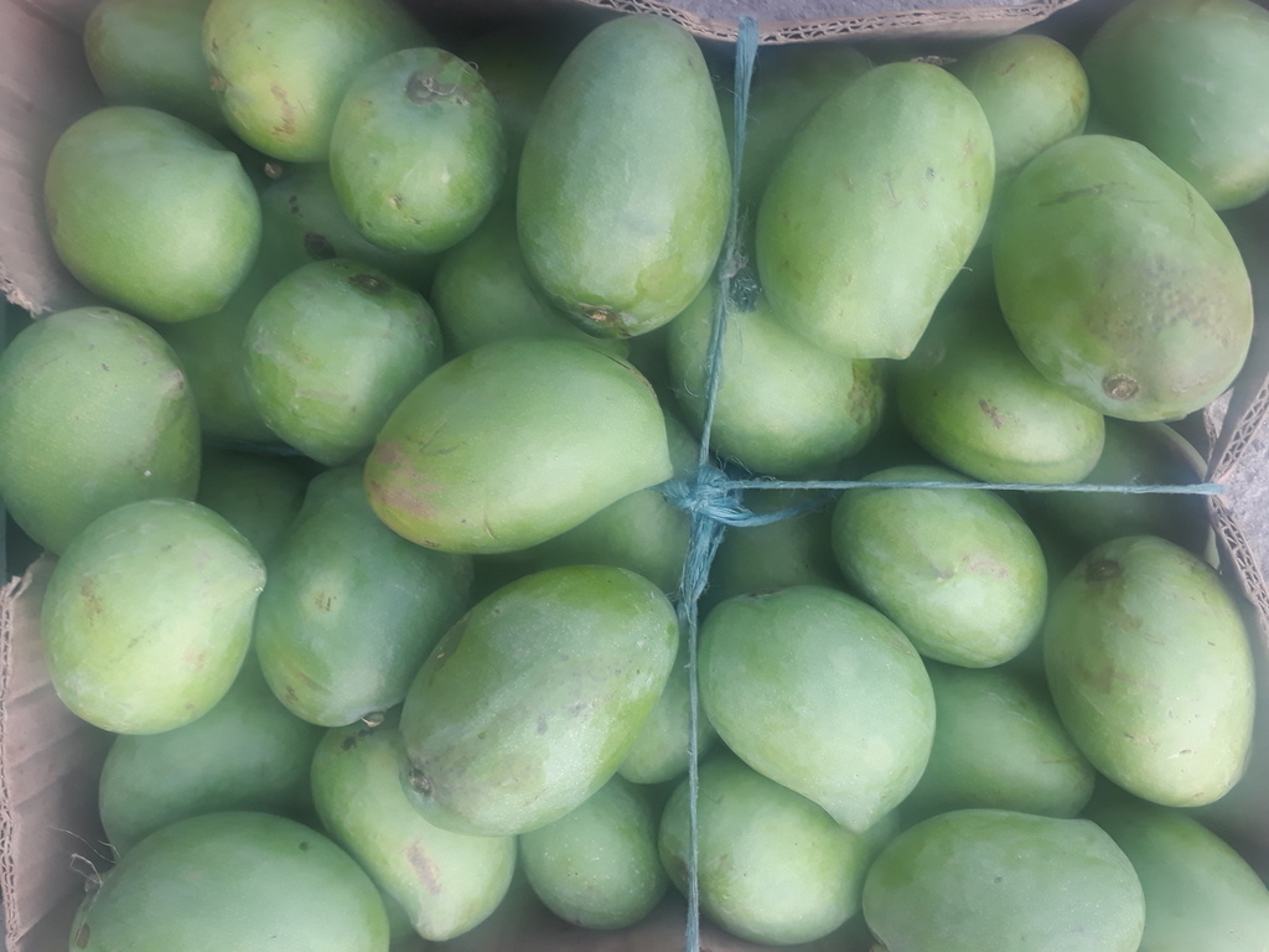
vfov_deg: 51.4
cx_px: 634
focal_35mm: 27
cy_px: 476
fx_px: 990
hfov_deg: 65.3
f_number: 1.9
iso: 50
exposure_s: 1/30
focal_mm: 3.6
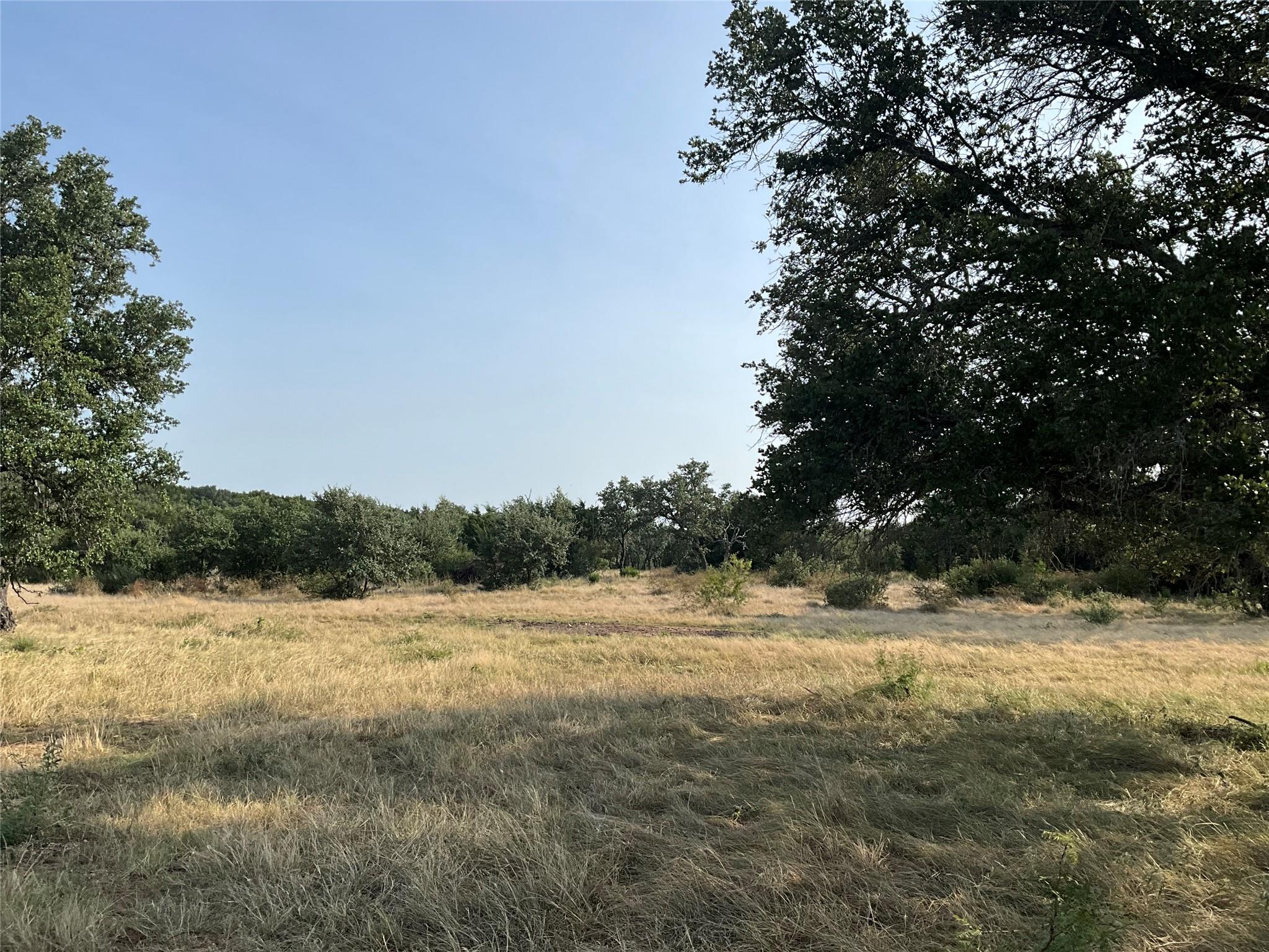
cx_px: 634
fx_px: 1063
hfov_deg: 61.7
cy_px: 476
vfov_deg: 48.2
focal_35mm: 29
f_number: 1.8
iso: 25
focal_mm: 3
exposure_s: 1/2227
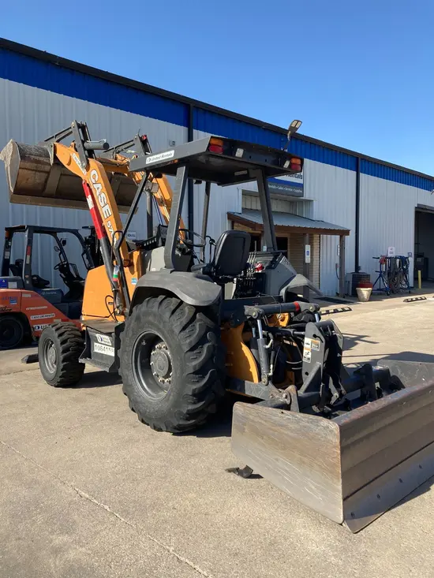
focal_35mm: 28
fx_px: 468
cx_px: 217
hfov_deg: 49.8
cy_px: 289
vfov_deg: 63.4
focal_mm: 3.99
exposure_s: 1/1156
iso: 20
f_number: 1.8
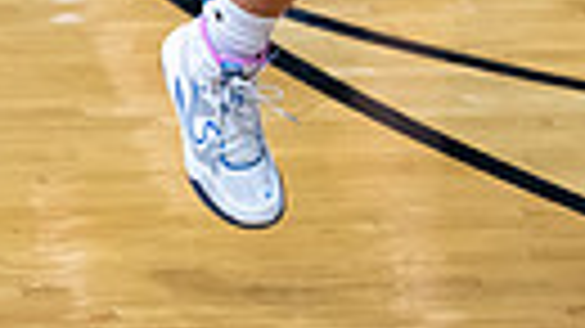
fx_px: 16916
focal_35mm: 1091
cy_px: -589
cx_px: 695
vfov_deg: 1.1
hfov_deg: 2.0
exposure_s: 1/1600
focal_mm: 200
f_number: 2
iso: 3200
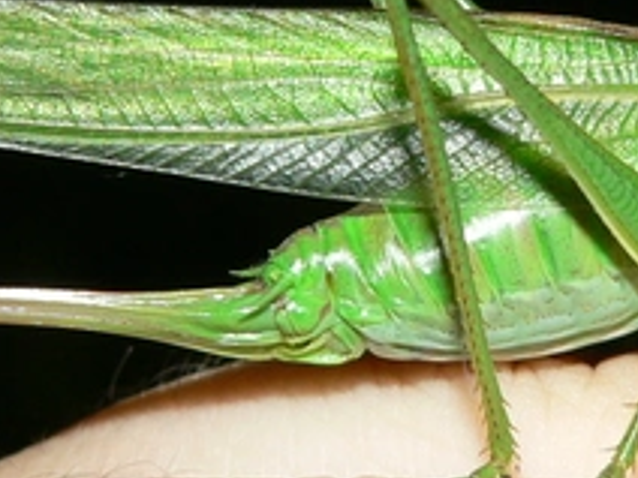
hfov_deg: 8.5
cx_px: 427
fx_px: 4276
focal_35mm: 232
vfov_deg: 6.4
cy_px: 192
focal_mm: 12.8
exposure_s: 1/60
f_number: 4
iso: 100
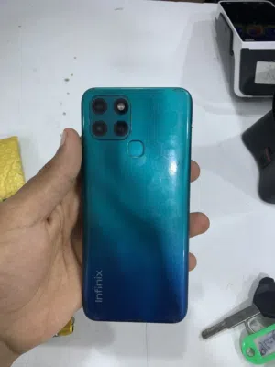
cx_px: 138
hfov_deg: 53.1
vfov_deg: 67.3
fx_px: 275
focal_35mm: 26
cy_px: 184
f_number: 1.8
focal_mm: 4.25
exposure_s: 1/84
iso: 100
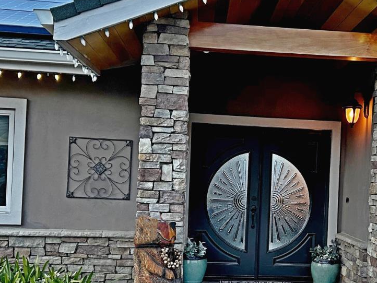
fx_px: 588
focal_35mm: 54
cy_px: 179
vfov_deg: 27.0
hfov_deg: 35.0
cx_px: 265
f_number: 1.5
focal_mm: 5.7
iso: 250
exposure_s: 1/60
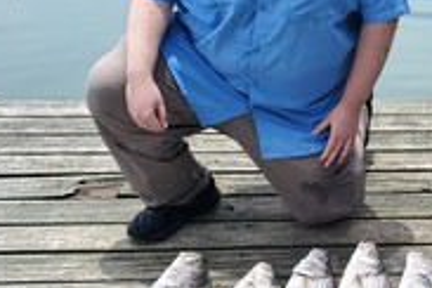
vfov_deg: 18.9
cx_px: 432
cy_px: 106
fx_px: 864
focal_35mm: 72
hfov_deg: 26.6
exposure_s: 1/660
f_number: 2.4
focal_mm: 4.3
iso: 50
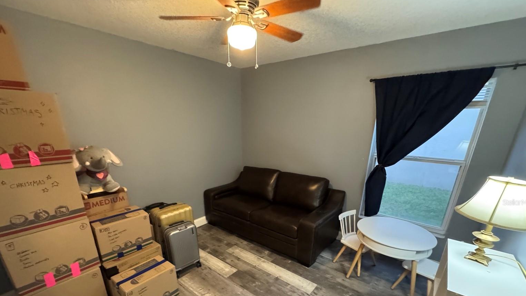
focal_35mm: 16
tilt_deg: -22.1
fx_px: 223
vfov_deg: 65.0
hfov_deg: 99.4
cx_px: 259
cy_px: 202
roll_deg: -1.1
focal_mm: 2.22
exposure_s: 1/60
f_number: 2.2
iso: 1250
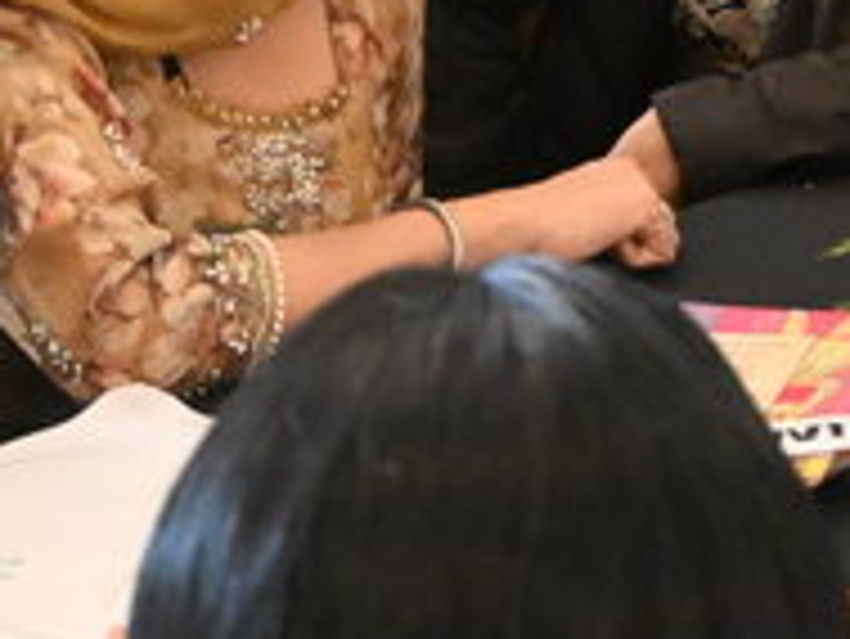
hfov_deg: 13.0
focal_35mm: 152
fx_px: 3735
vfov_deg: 9.8
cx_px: 355
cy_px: 441
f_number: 5.6
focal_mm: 26
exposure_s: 1/60
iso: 12800
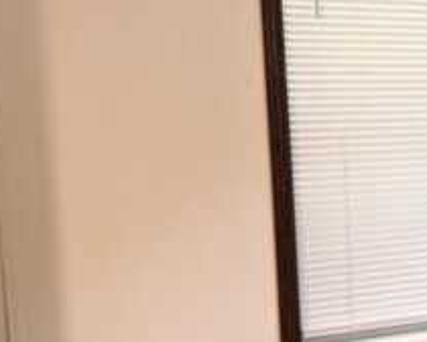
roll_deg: +0.2
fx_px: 1441
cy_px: 259
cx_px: 864
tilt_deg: -8.7
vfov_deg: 13.5
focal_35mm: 114
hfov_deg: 14.1
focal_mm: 6.76
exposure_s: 1/60
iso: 160
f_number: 1.78
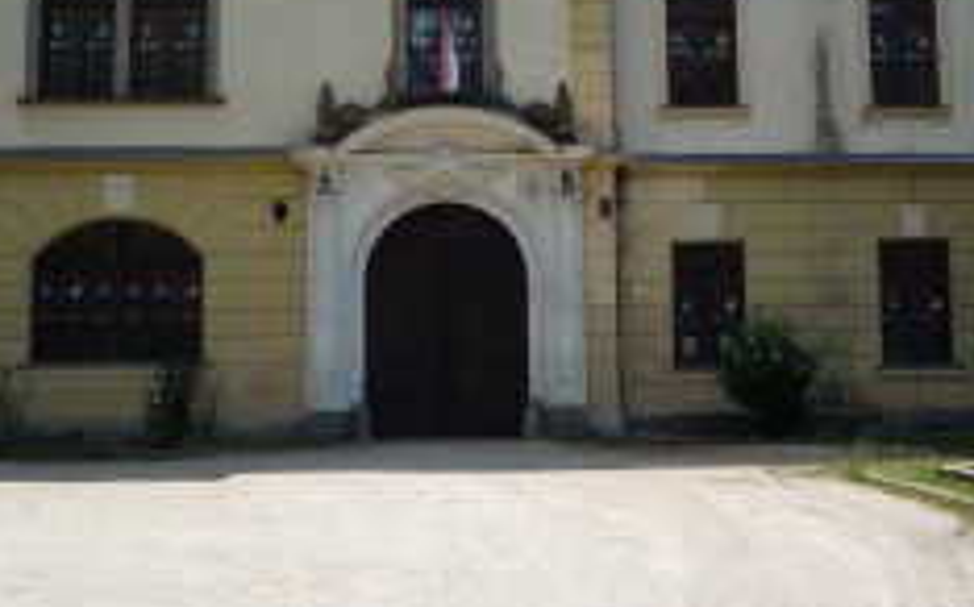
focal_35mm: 58
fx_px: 1539
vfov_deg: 22.1
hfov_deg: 35.1
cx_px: 539
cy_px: 137
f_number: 4.5
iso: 100
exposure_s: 1/400
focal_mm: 5.2
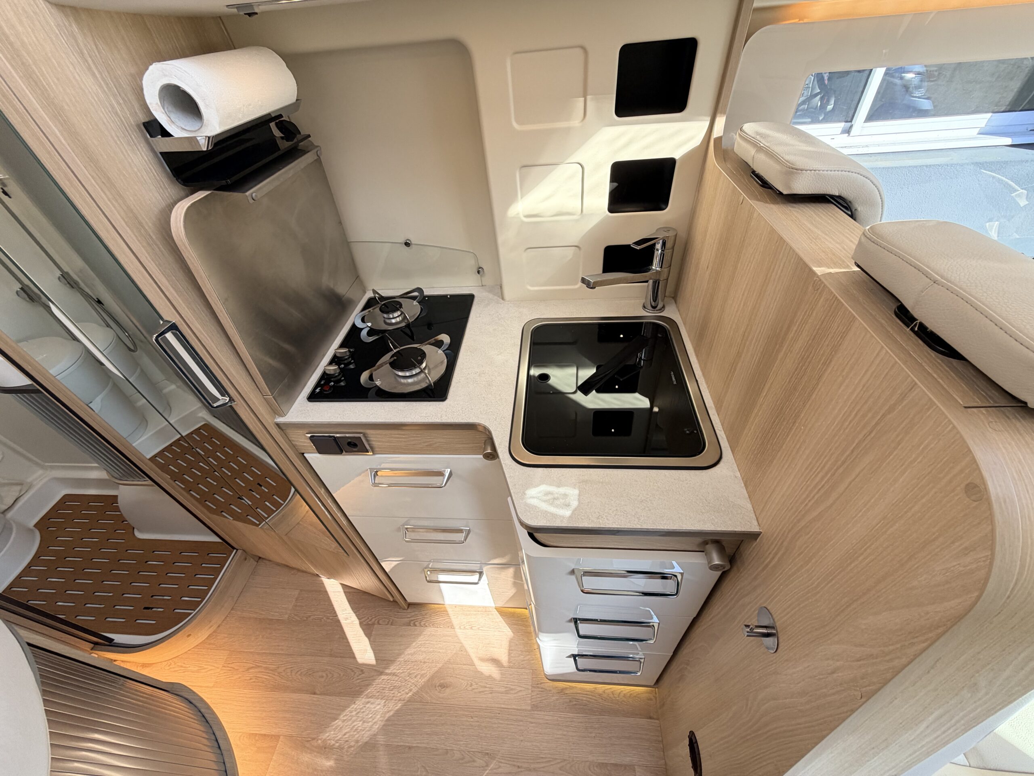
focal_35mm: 14
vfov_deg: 85.7
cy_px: 388
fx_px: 418
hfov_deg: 102.1
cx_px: 517
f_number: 2.2
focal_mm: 2.22
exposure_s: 1/121
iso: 80
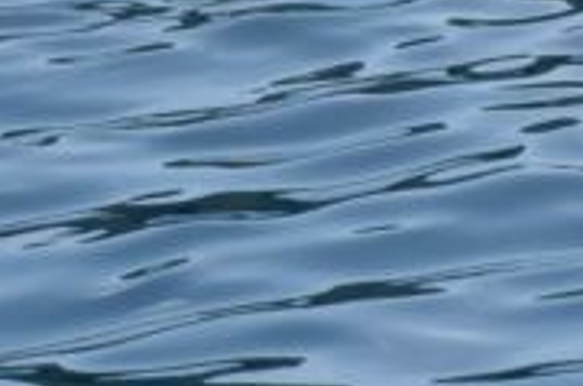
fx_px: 9025
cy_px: -193
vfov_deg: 2.4
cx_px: 904
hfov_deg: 3.7
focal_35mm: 559
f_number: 16
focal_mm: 105
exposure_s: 1/200
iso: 200
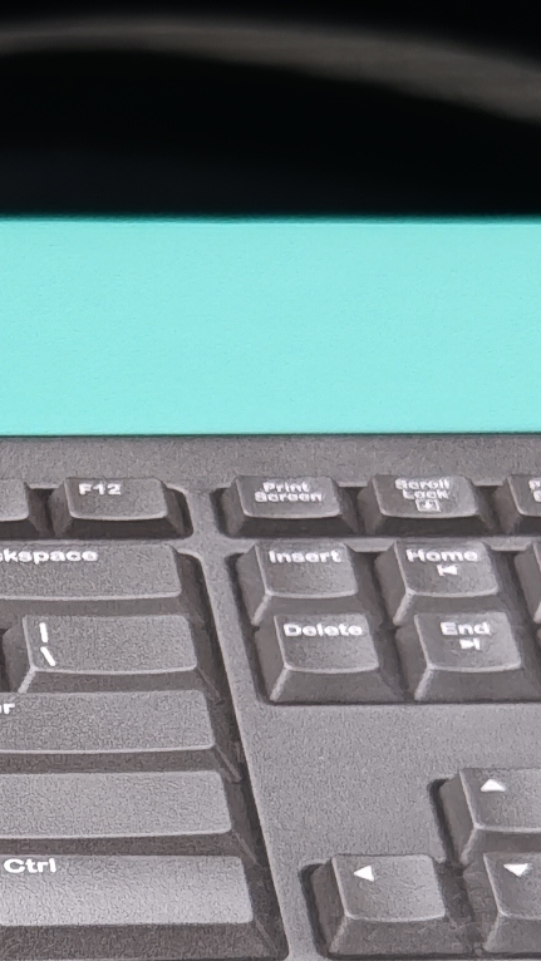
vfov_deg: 15.8
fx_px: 3417
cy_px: 873
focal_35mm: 134
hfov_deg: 8.9
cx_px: -185
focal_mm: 8.67
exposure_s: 1/52
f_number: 1.8
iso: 1000
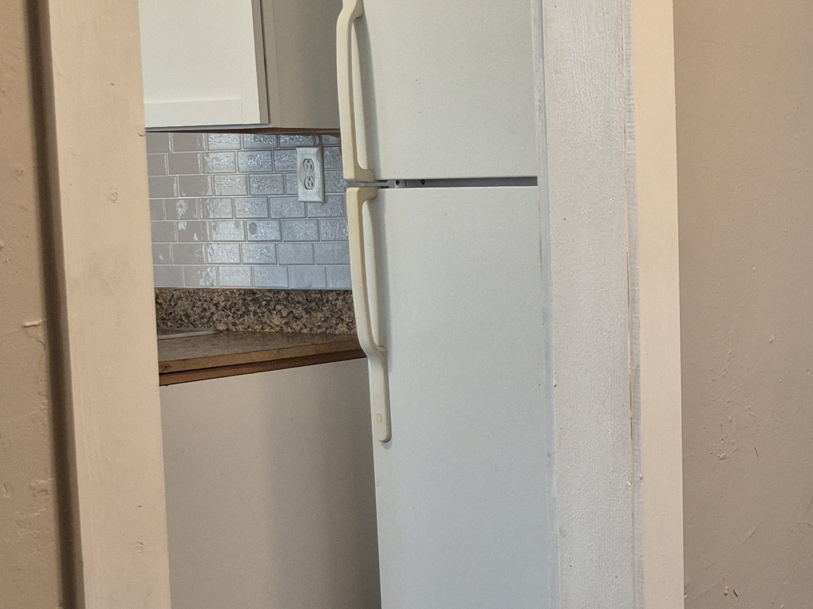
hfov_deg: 27.0
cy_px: 354
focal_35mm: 63
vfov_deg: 23.3
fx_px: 1480
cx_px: 988
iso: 250
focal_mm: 5.4
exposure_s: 1/120
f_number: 1.8
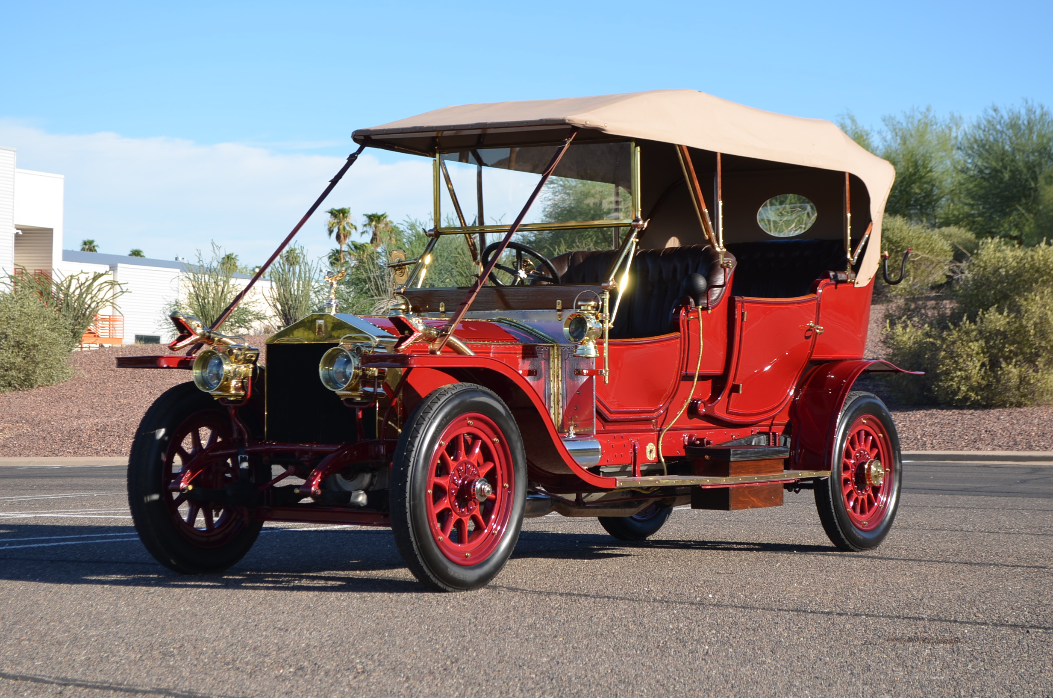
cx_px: 526
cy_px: 349
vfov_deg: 16.5
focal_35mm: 82
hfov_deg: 24.7
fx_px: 2408
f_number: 7.1
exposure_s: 1/200
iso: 100
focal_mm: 55
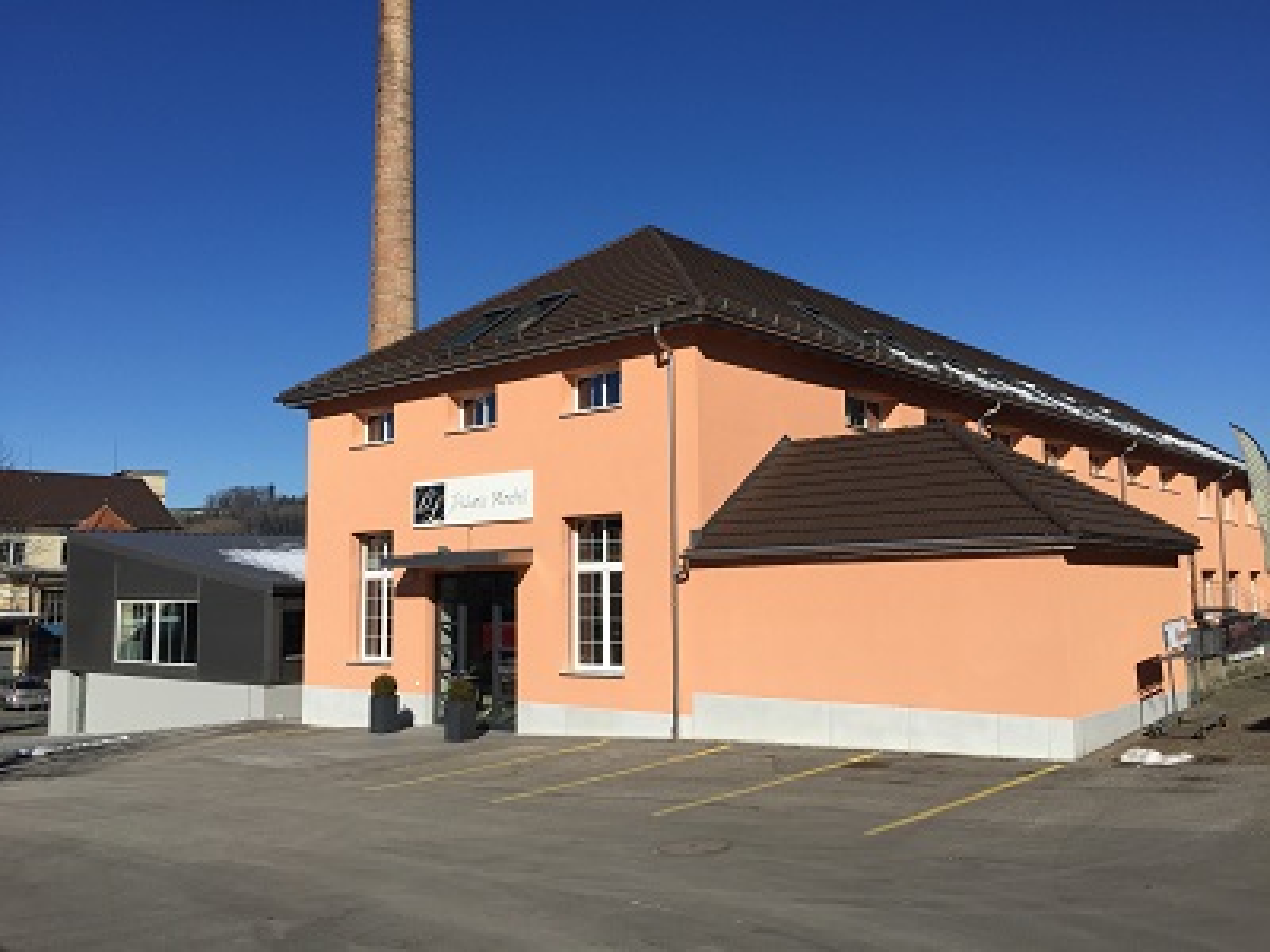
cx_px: 635
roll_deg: +0.1
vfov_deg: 48.2
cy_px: 476
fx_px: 1064
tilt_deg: +6.6
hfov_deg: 61.7
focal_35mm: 29
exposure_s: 1/3968
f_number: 2.2
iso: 32
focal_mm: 4.15
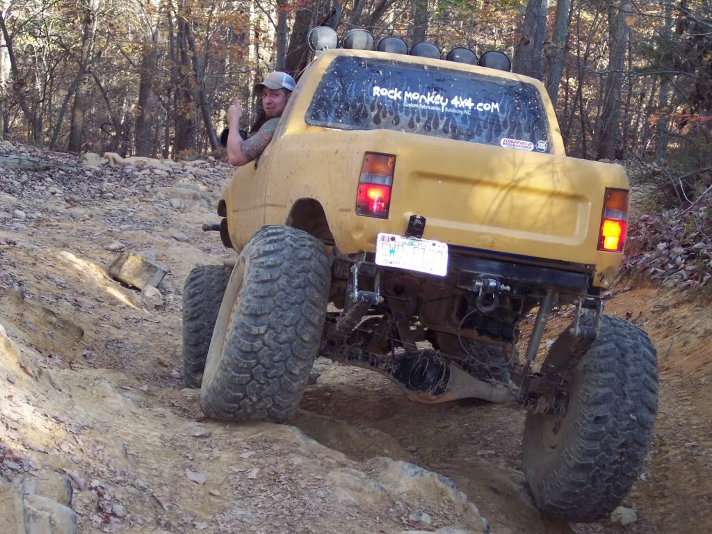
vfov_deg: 16.2
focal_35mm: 91
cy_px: 267
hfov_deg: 21.5
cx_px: 356
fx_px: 1872
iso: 140
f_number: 4.1
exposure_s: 1/90
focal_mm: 18.7
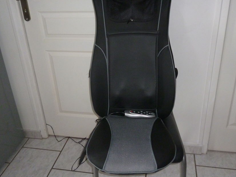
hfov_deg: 54.0
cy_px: 75
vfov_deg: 41.7
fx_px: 232
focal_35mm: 34
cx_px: 120
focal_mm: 5
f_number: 3.1
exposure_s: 1/60
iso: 400
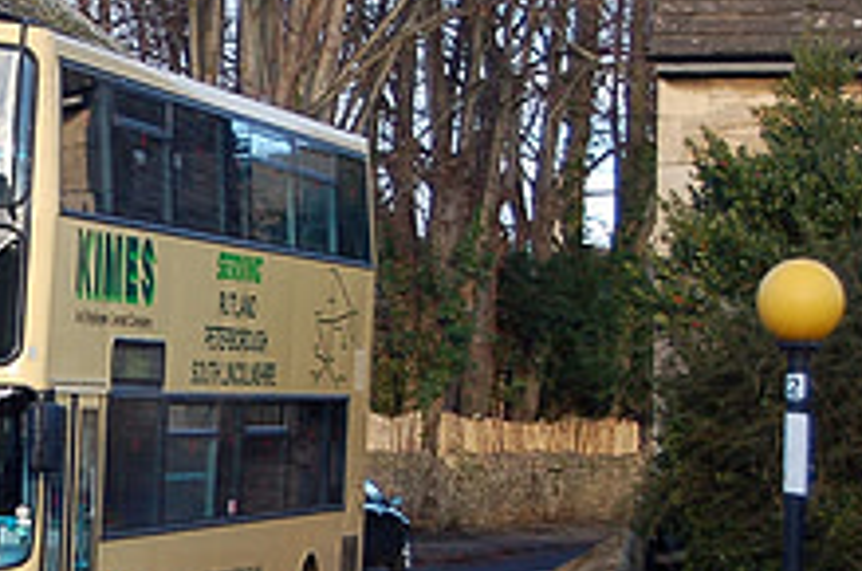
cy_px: 443
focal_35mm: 167
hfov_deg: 12.1
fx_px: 3990
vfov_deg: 8.2
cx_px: -118
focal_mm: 42
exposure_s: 1/500
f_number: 5.3
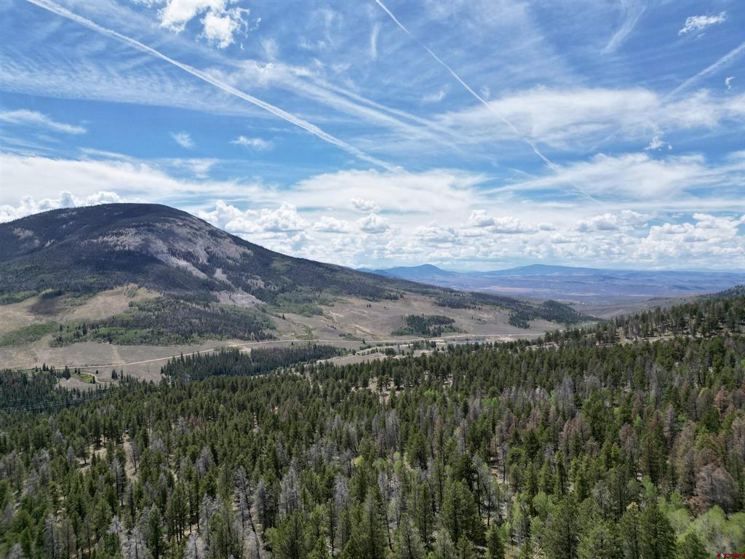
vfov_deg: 56.8
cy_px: 280
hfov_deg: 71.6
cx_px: 372
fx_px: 517
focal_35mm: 24
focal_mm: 6.72
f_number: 1.7
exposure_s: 1/4000
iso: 150
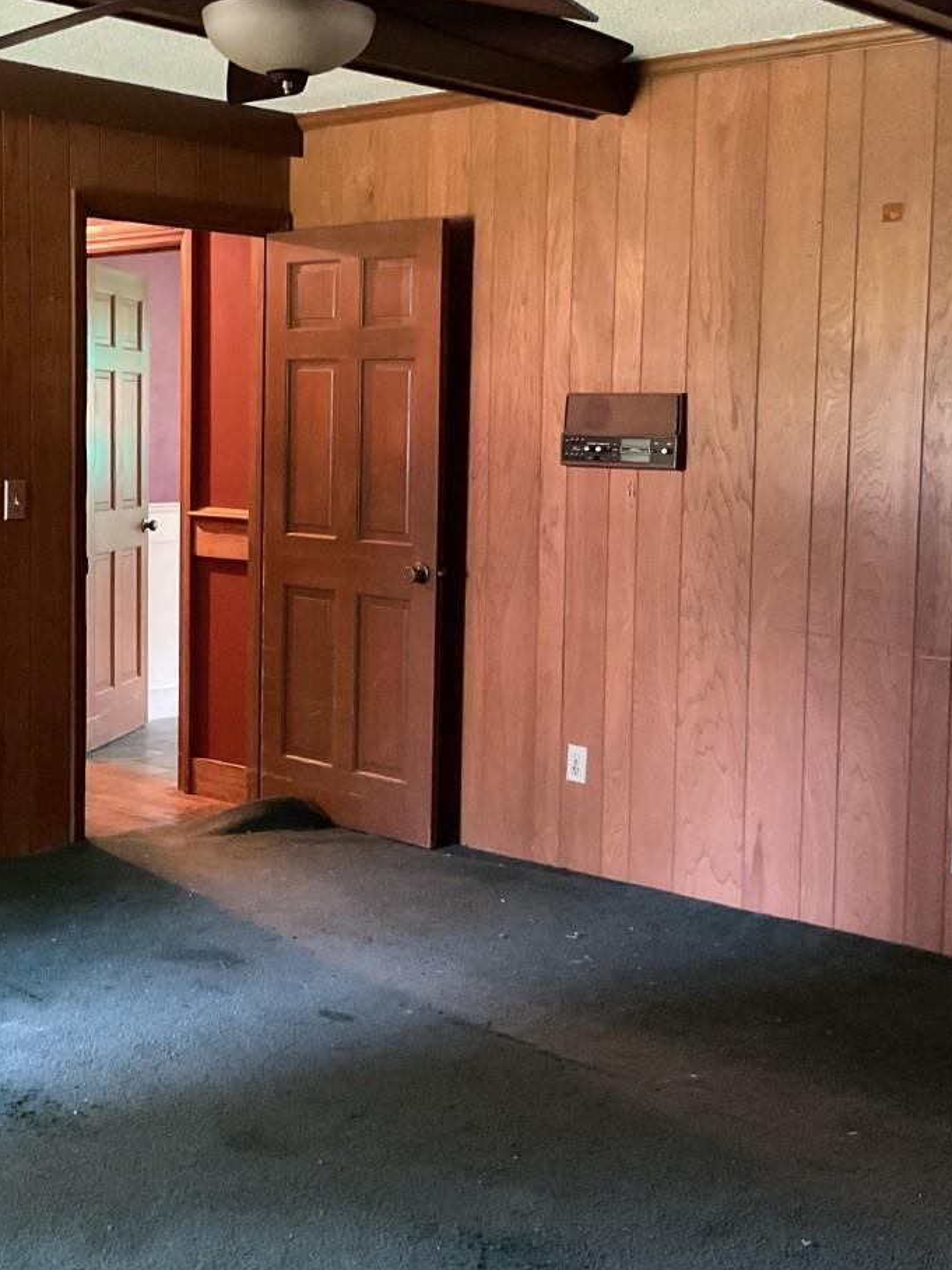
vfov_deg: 41.2
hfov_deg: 31.2
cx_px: 309
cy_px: 550
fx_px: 1687
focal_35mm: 46
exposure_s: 1/24
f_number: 1.8
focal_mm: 3
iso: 500
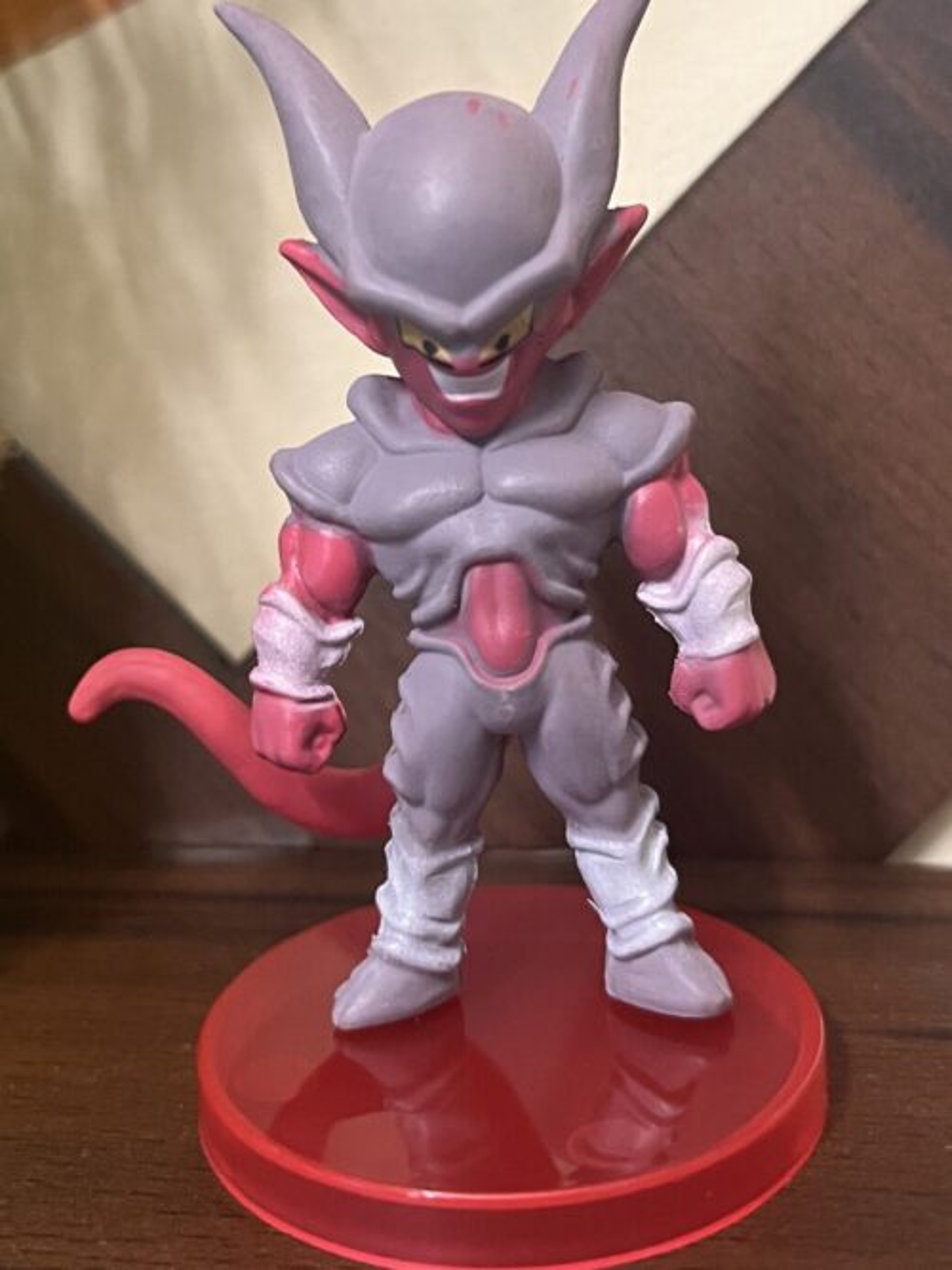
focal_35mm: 26
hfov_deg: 53.0
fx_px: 954
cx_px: 476
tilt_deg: -0.8
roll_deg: +0.4
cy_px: 635
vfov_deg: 67.3
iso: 500
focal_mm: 5.1
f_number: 1.6
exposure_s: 1/33
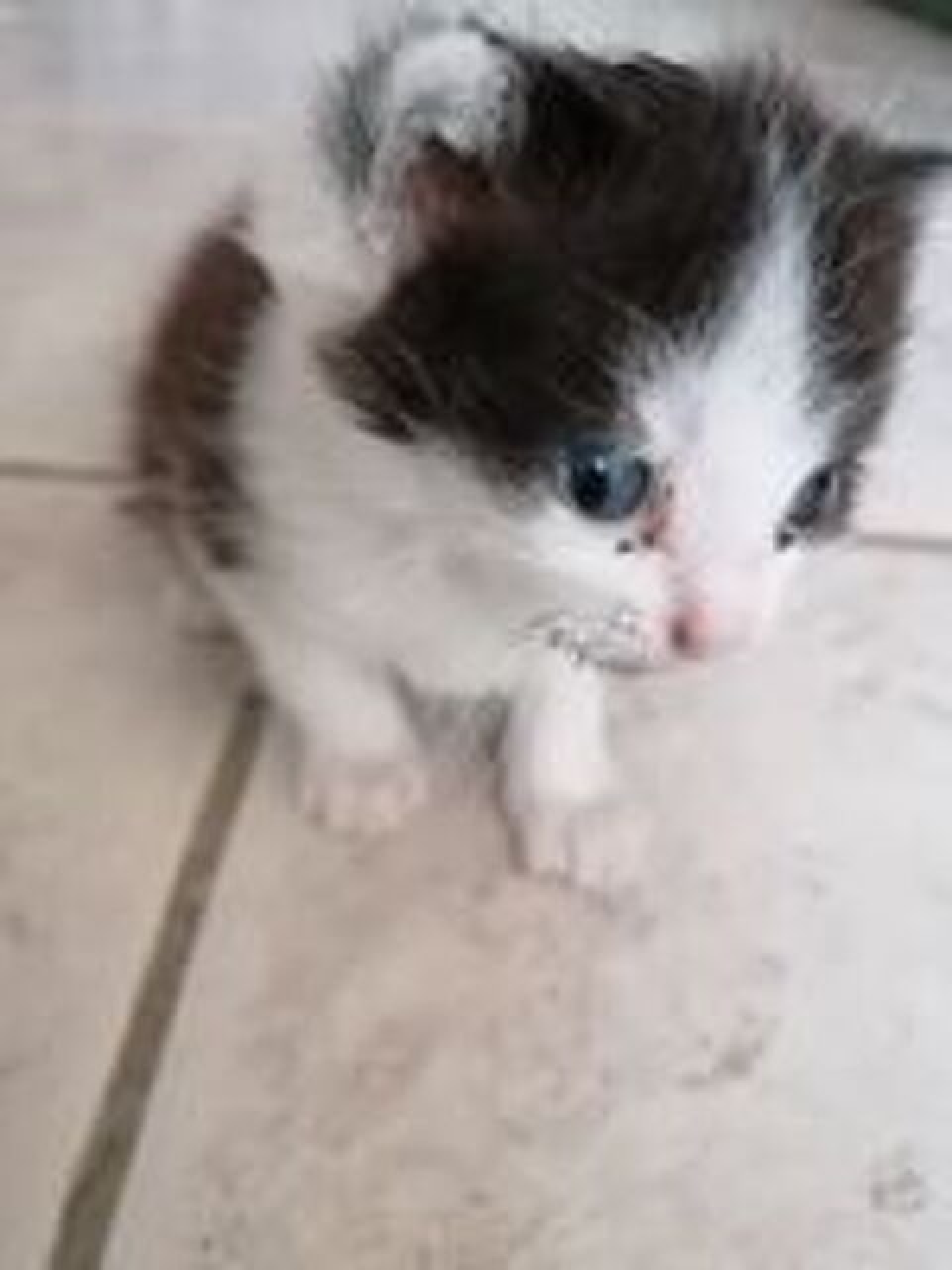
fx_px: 990
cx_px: 476
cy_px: 635
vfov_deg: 65.3
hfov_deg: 51.4
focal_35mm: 27
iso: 640
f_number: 1.8
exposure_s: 1/33.3
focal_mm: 4.75
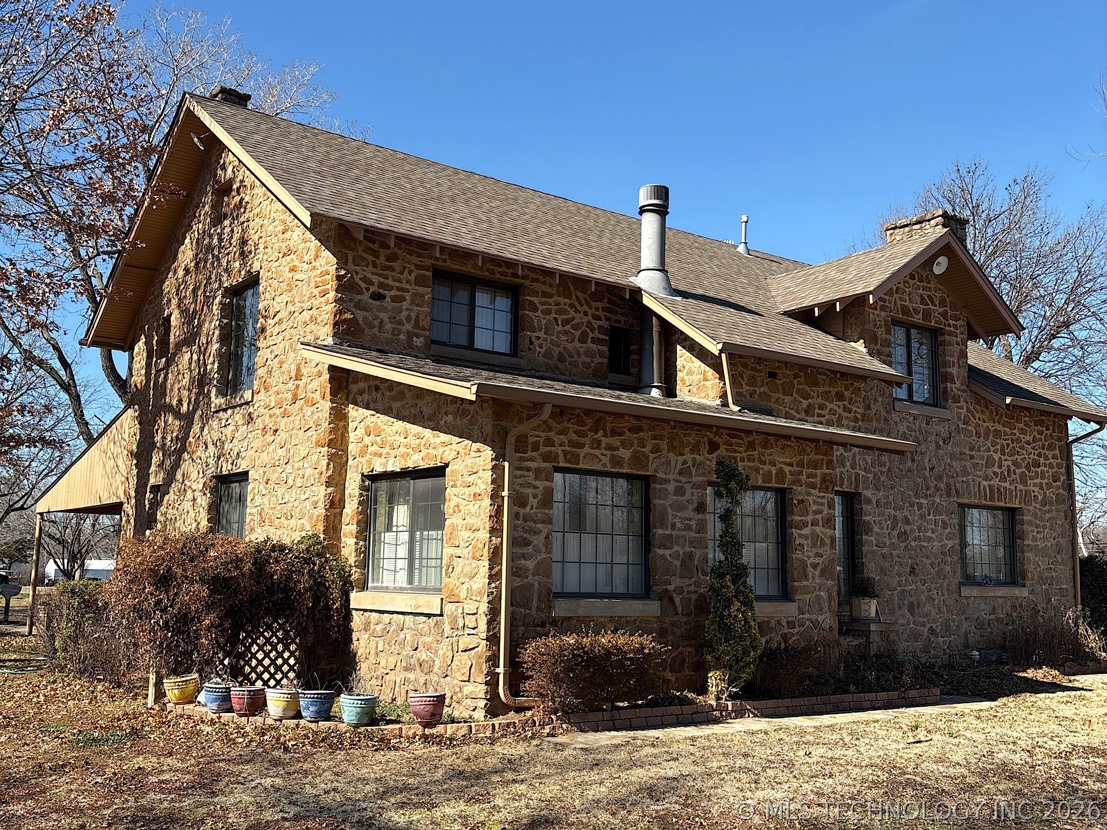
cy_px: 415
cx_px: 554
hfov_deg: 67.3
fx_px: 831
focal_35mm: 26
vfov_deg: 53.1
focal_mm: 5.96
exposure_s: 1/2141
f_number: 1.6
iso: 50
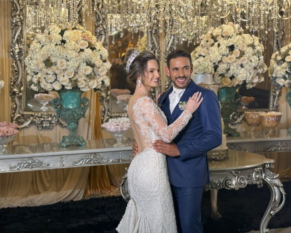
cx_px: 154
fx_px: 474
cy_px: 117
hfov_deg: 34.1
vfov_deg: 27.6
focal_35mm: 55
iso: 125
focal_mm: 5.96
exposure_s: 1/60
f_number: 1.6
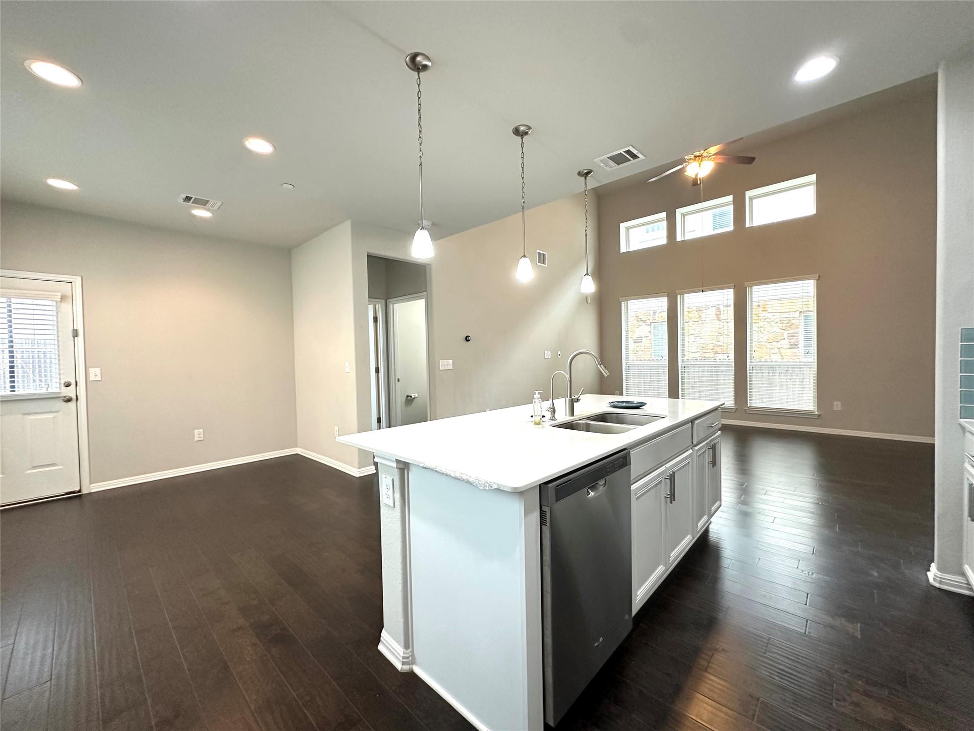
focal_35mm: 14
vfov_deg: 85.7
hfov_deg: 102.1
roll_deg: +1.0
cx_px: 487
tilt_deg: -0.8
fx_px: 394
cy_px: 366
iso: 320
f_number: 2.2
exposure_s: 1/120
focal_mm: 2.22
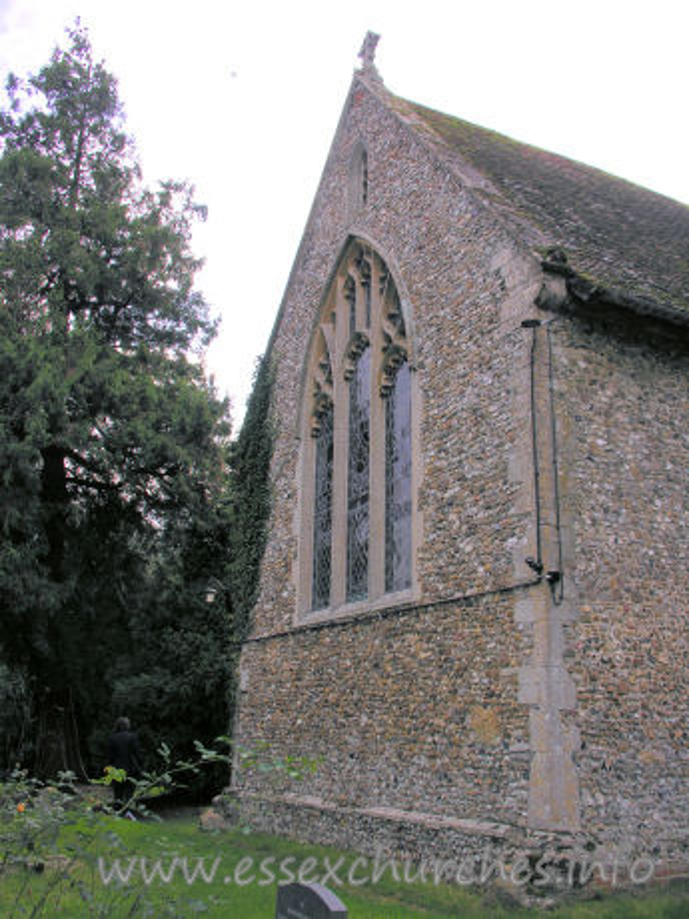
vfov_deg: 52.6
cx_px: 344
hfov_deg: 40.7
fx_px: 929
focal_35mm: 35
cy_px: 460
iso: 50
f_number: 4.5
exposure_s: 1/130
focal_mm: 8.9
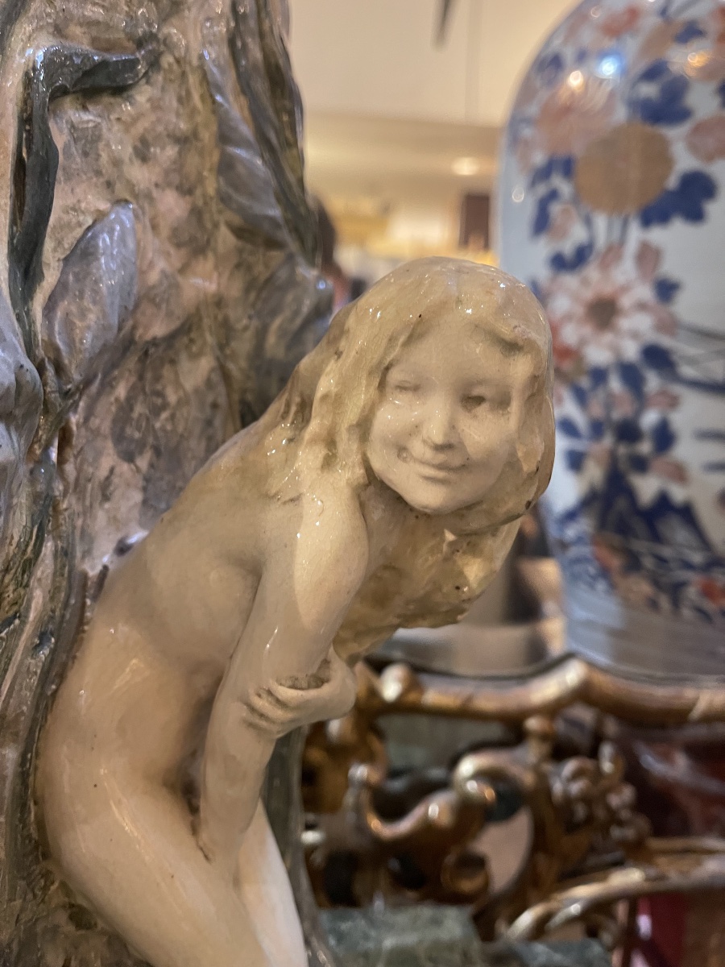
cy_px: 484
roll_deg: -2.0
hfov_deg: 54.9
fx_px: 698
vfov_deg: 69.4
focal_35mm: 25
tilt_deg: -4.6
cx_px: 362
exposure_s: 1/50
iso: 400
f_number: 1.6
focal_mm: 5.1
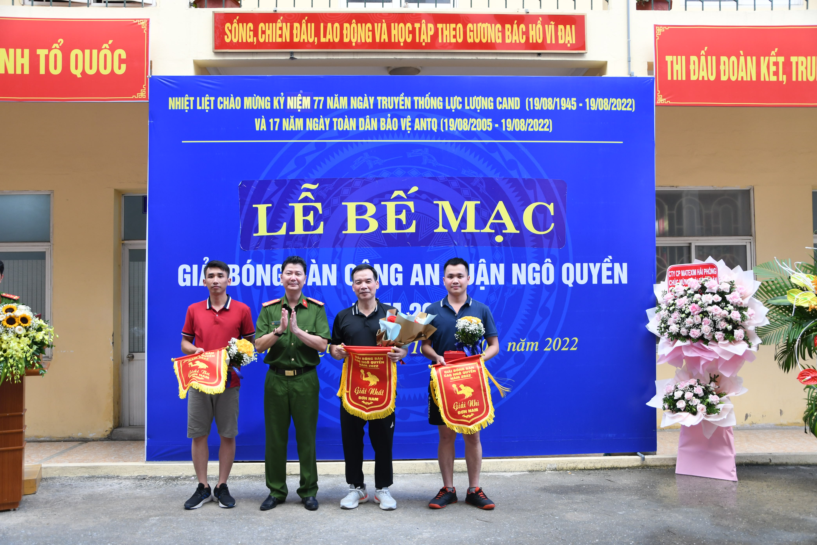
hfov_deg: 59.5
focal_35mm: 32
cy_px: 272
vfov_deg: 41.7
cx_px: 408
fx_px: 715
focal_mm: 21
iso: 400
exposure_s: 1/200
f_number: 3.8
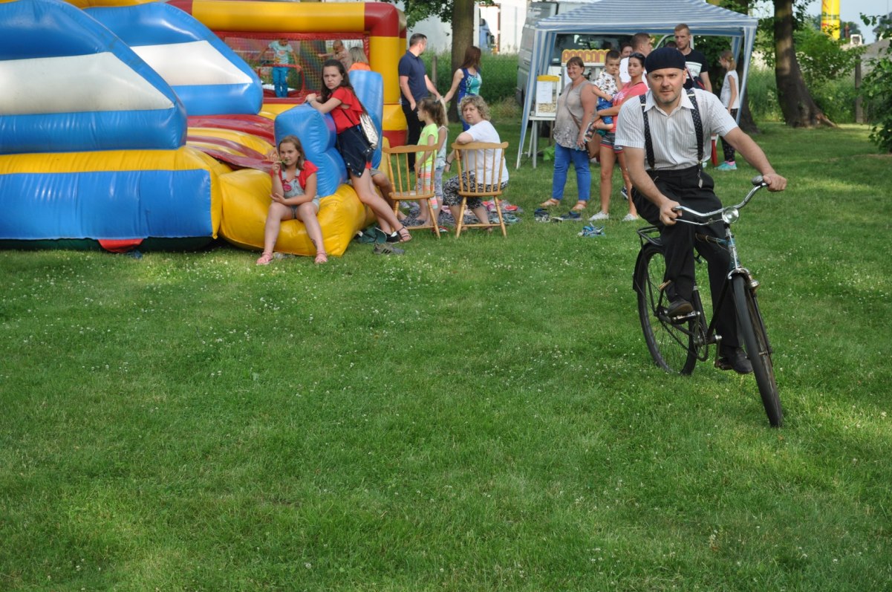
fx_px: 1781
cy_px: 296
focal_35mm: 72
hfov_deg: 28.1
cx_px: 446
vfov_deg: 18.9
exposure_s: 1/160
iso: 200
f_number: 6.3
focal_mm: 48
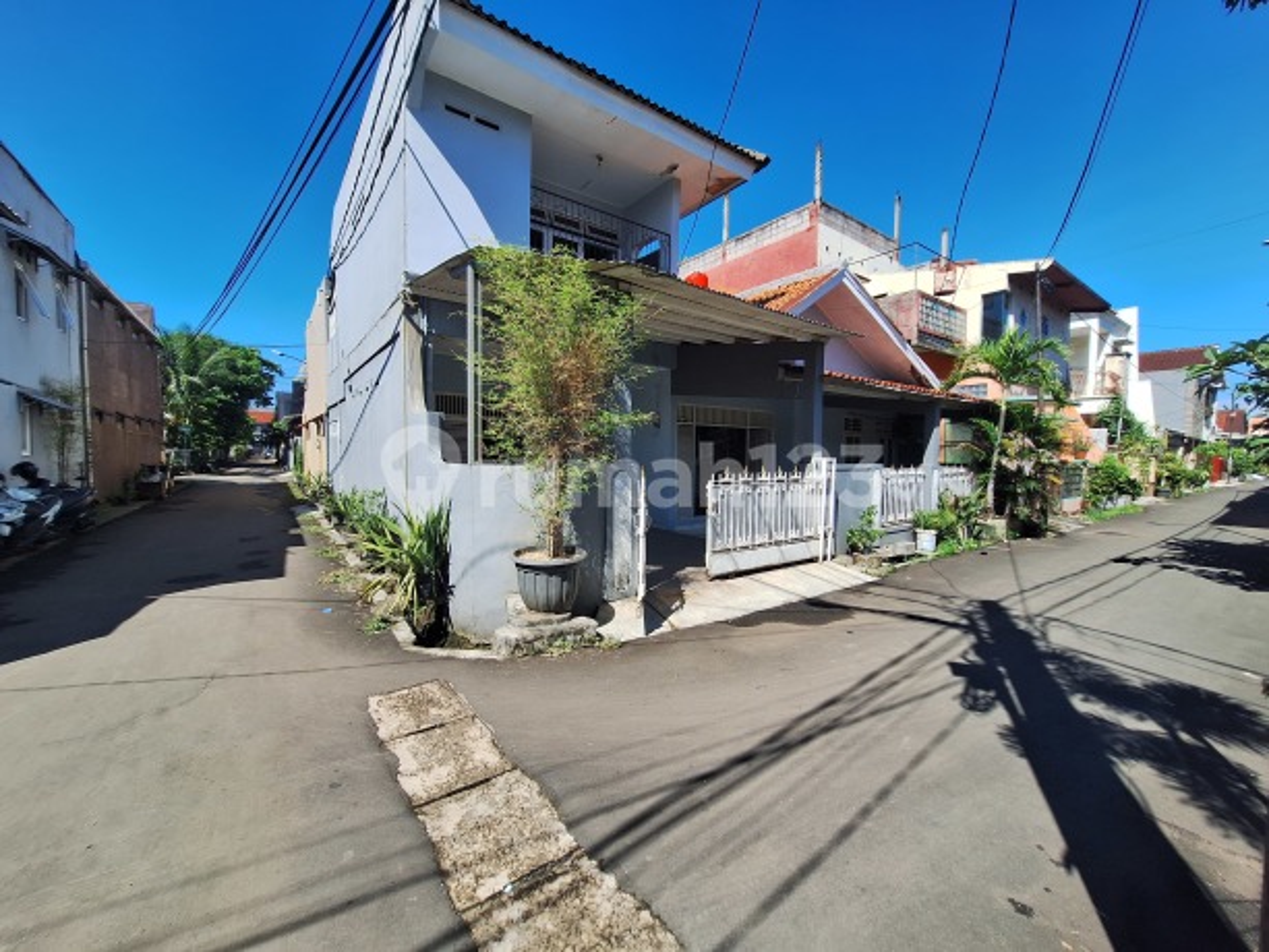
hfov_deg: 106.2
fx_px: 477
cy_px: 476
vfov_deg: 89.9
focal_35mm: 13
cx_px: 634
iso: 40
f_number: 2.2
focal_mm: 1.74
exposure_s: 1/1068
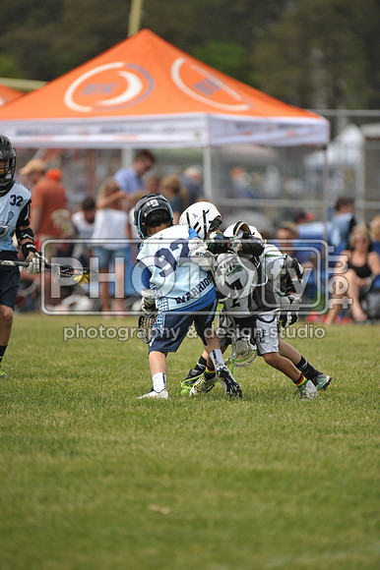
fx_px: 6023
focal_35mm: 380
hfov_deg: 3.6
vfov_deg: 5.4
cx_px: 190
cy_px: 285
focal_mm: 380
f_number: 4
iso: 800
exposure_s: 1/3200
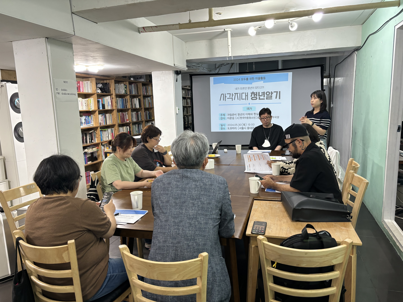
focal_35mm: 26
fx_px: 303
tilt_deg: -9.3
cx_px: 202
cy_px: 151
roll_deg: +2.0
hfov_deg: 67.3
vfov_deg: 53.1
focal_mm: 5.96
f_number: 1.6
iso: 200
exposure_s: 1/60
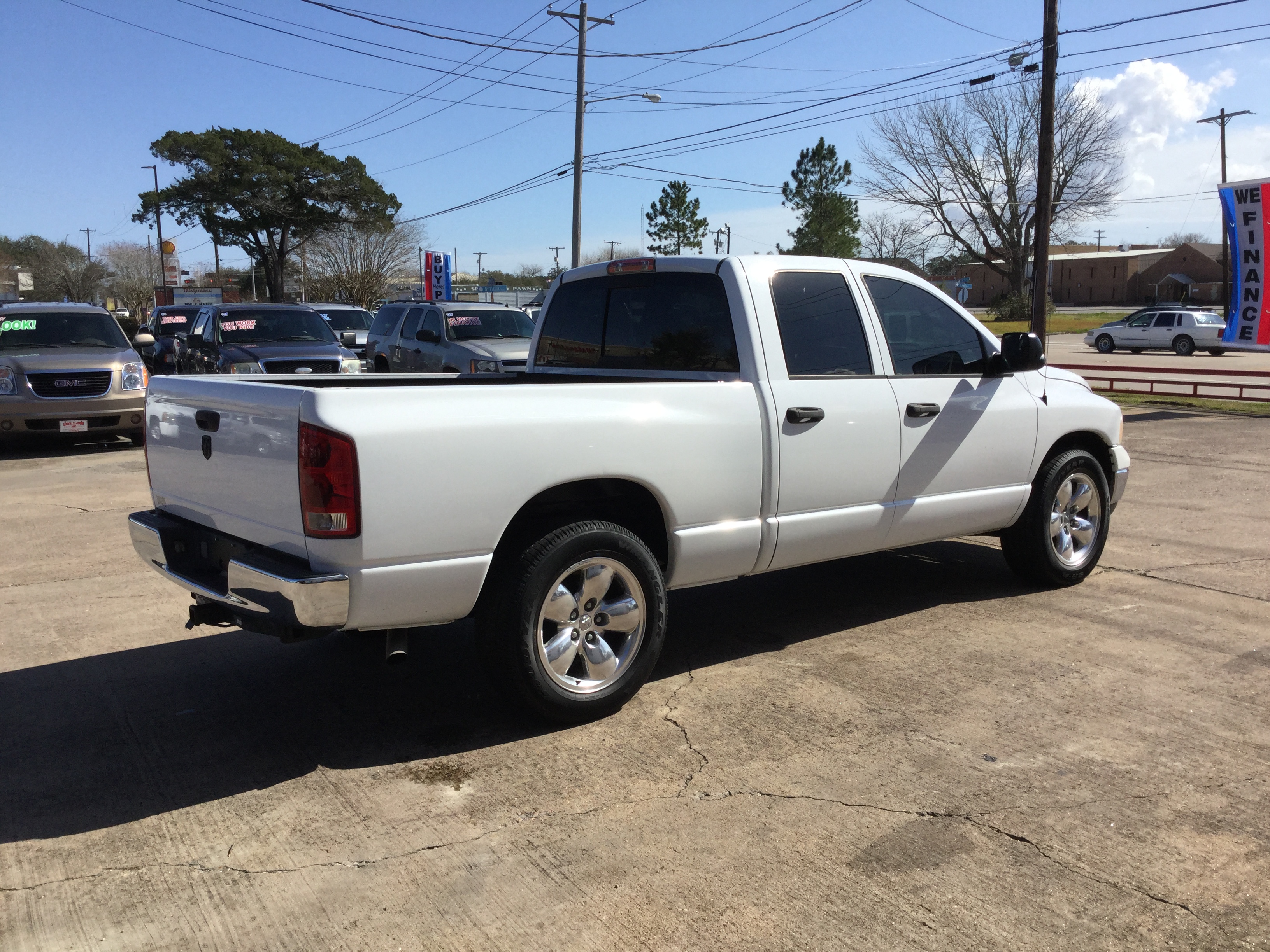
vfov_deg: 45.4
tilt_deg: -9.7
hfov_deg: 58.4
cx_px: 635
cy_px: 476
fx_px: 1137
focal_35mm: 31
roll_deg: -0.1
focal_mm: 3.3
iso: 25
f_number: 2.4
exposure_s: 1/1942
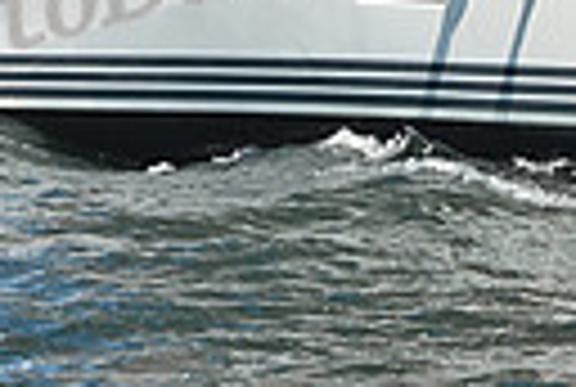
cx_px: 684
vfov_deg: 4.3
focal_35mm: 316
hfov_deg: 6.5
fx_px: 5068
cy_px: -313
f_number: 5
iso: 320
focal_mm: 70
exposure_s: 1/3200
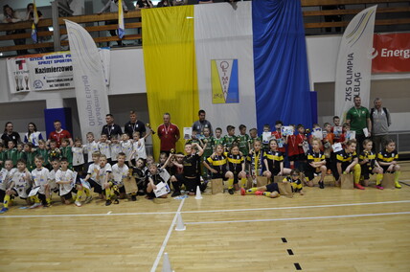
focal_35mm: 27
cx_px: 205
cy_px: 136
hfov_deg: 67.5
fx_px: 307
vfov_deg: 47.8
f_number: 4
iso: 400
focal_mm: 18
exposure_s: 1/60
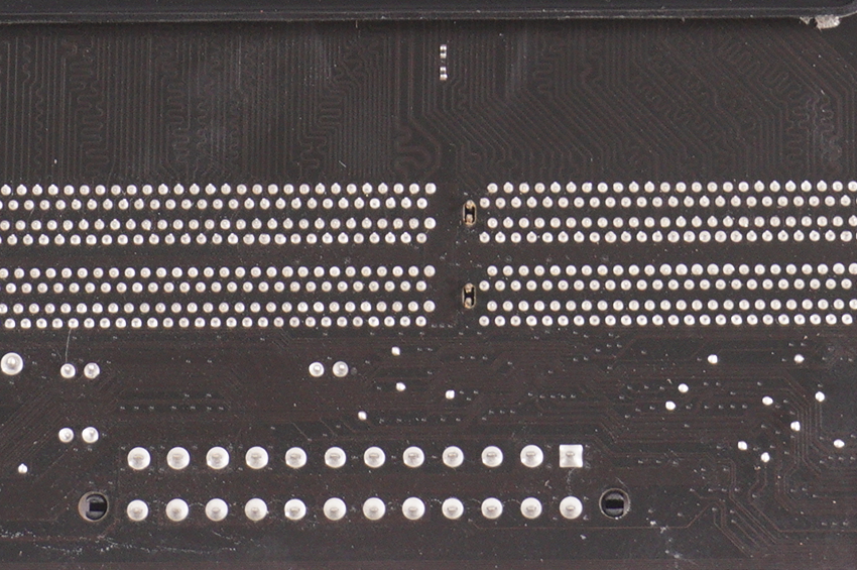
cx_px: 747
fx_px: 4418
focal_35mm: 186
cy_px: -283
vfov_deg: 7.3
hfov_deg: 11.0
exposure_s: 1/100
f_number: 5.6
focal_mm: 35
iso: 500
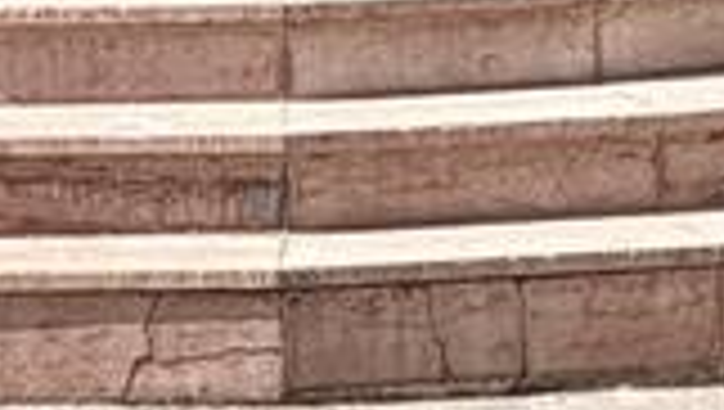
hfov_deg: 2.7
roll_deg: -0.9
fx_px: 15587
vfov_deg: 1.5
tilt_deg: -3.2
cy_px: -1054
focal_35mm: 811
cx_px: 495
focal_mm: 16.89
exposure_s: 1/638
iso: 40
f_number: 2.8
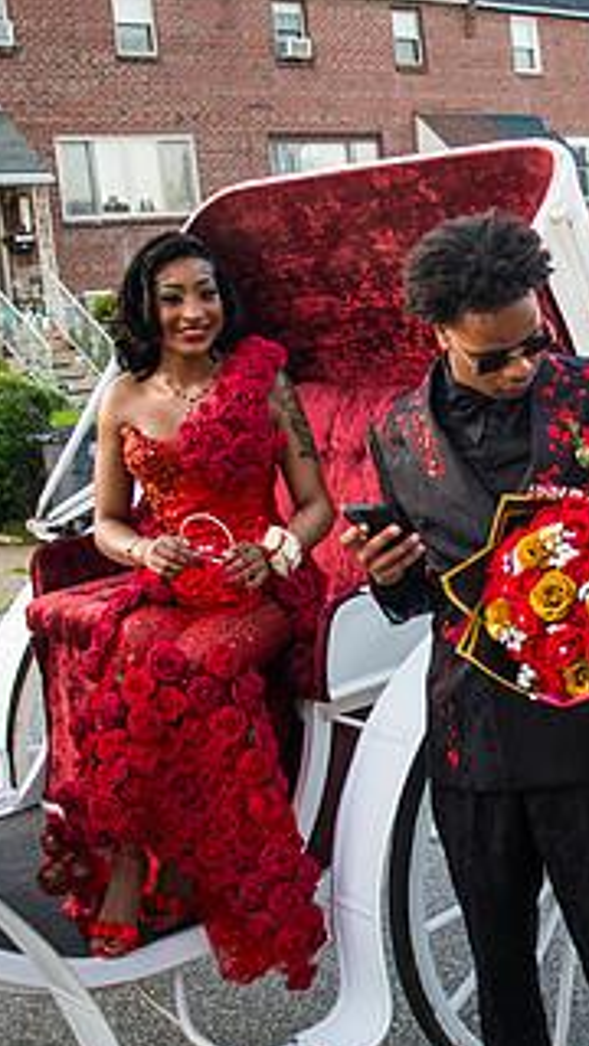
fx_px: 1527
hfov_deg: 21.2
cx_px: 556
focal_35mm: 55
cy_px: 525
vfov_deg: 37.8
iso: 800
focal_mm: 28
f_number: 3.7
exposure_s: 1/125
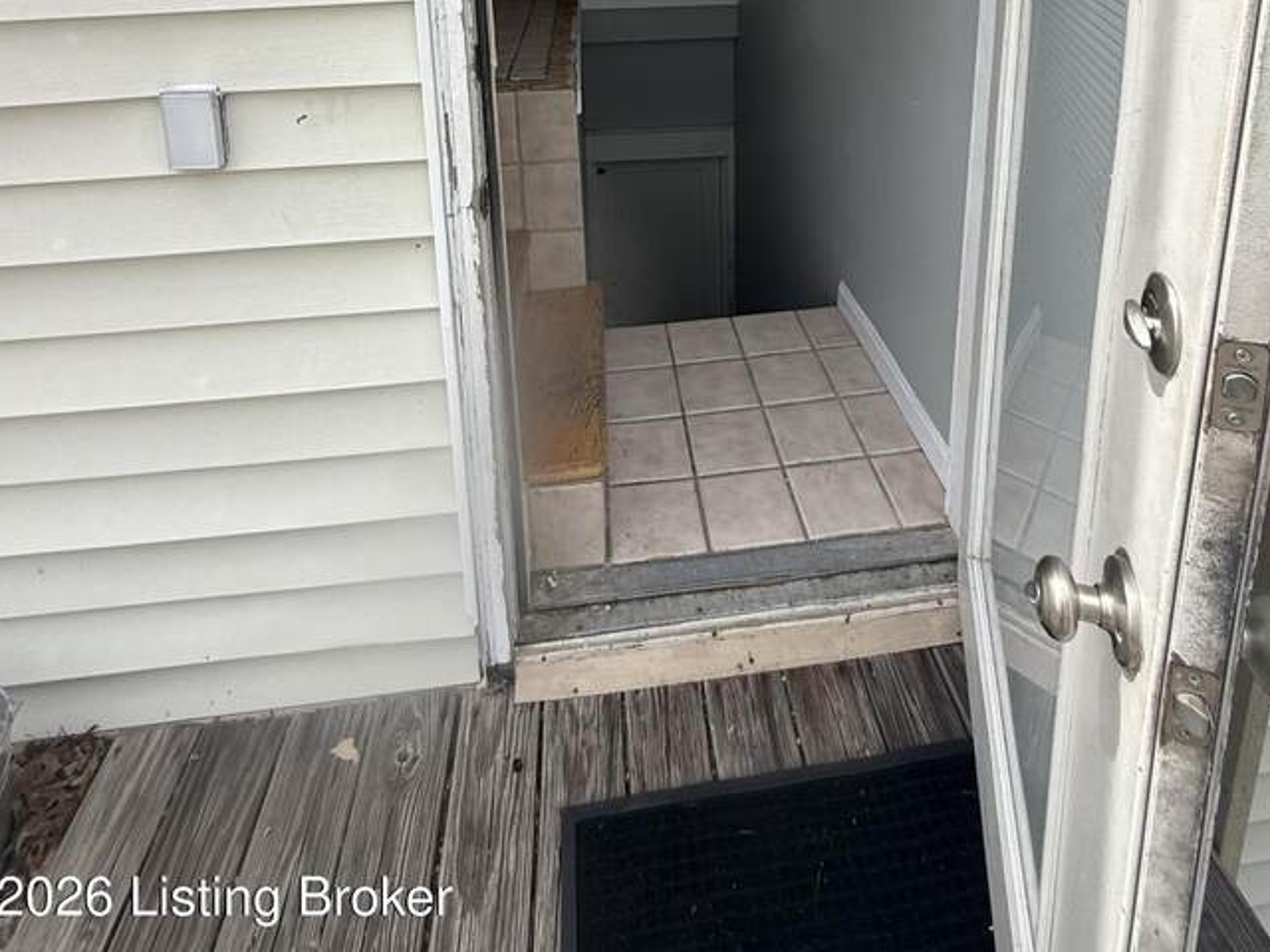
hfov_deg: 78.9
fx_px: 770
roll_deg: +1.3
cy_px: 32
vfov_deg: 52.4
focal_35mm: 21
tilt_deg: -9.9
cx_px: 665
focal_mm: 2.22
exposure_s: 1/664
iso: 50
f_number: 2.2
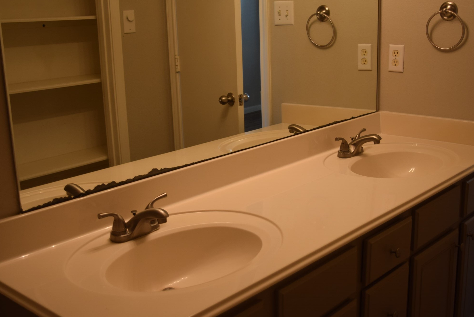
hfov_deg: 42.7
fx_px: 606
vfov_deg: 29.3
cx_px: 239
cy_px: 157
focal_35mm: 46
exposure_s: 1/60
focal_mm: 28
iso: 400
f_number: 4.2
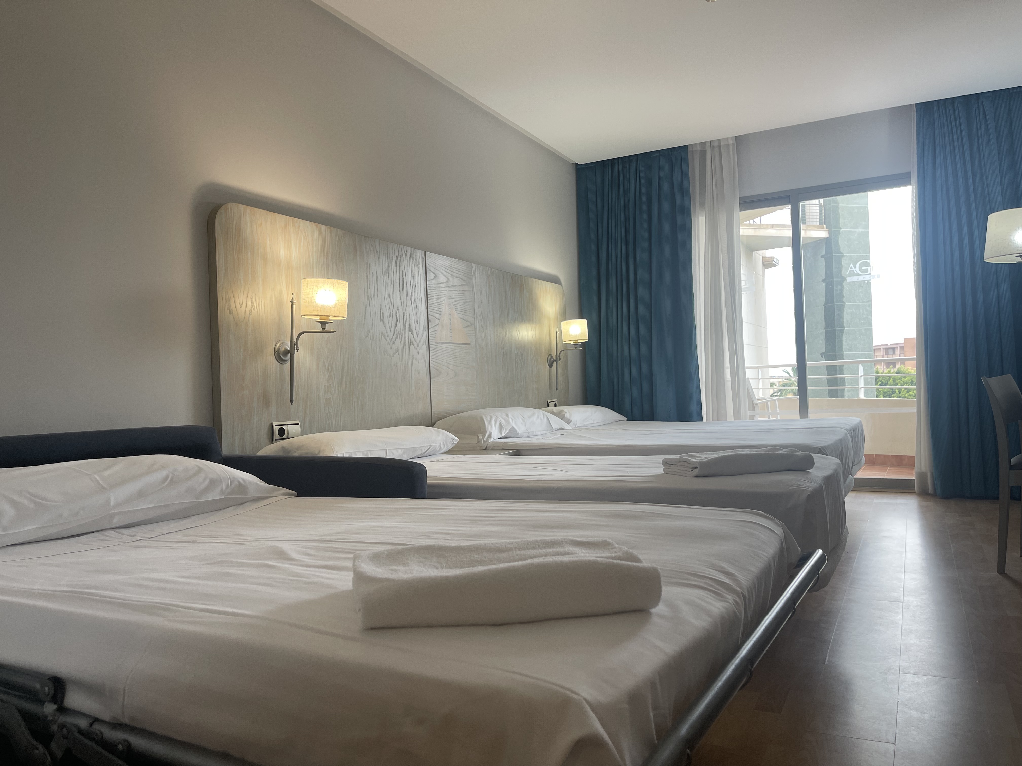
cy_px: 383
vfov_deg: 54.9
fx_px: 738
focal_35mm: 25
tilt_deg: +0.6
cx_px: 511
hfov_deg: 69.4
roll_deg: +1.9
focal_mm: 5.1
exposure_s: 1/100
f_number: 1.6
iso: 50
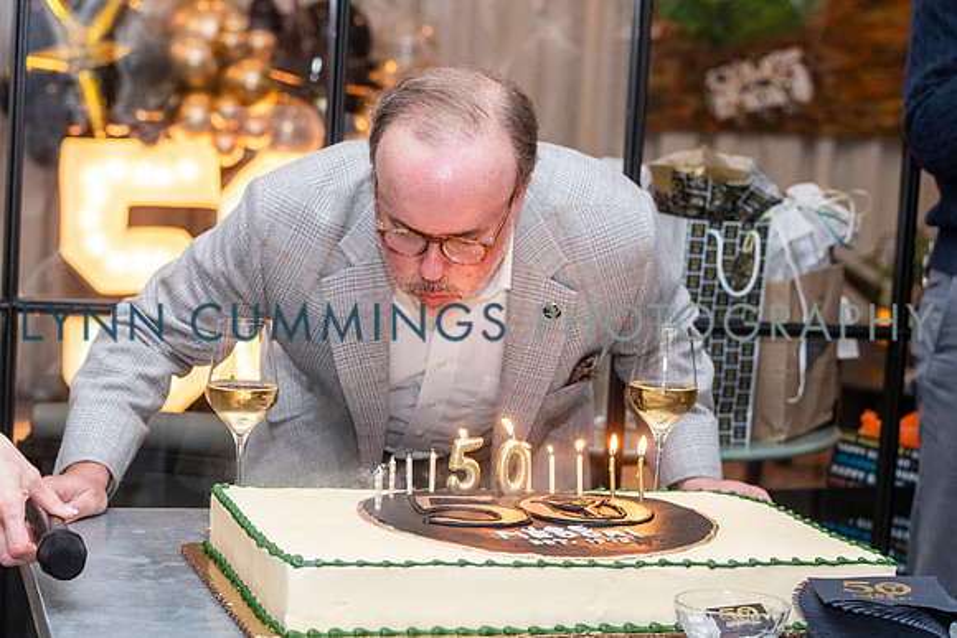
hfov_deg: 23.4
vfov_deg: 15.8
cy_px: 377
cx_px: 353
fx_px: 2300
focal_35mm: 86
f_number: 4
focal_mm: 58
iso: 1000
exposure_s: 1/125
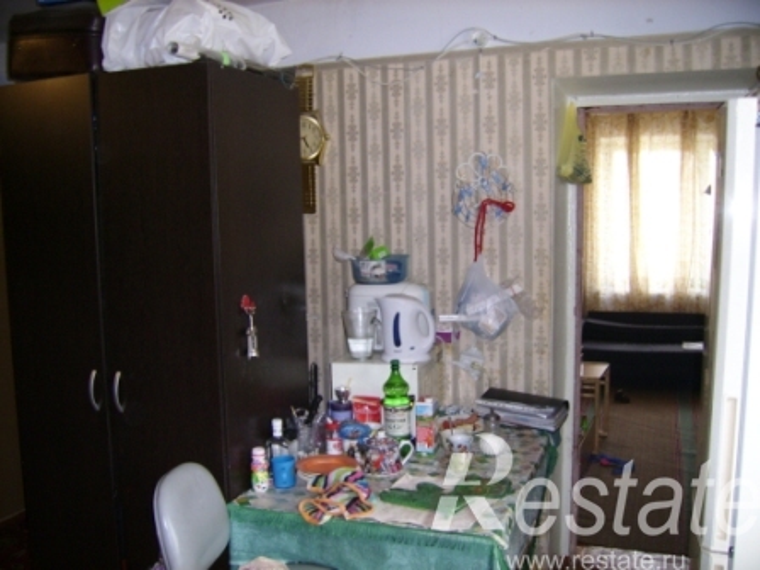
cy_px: 285
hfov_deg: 52.6
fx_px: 768
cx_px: 380
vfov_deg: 40.7
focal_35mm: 35
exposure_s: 1/30
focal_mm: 5.95
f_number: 2.8
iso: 154
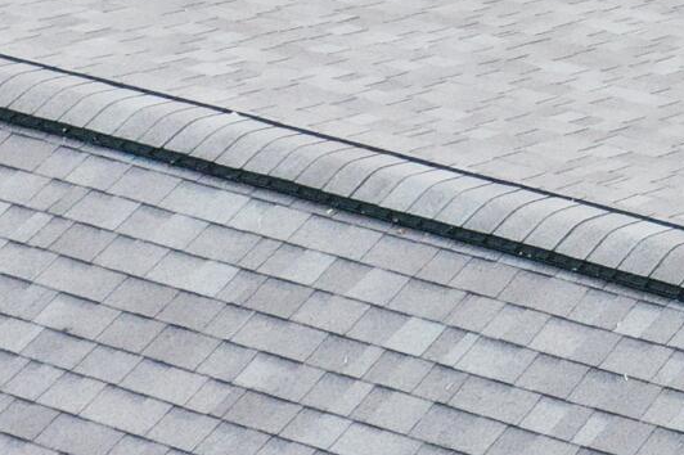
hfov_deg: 10.6
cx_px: 1795
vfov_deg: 8.0
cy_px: -625
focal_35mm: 158
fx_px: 3000
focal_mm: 10.26
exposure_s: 1/100
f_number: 8
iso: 100
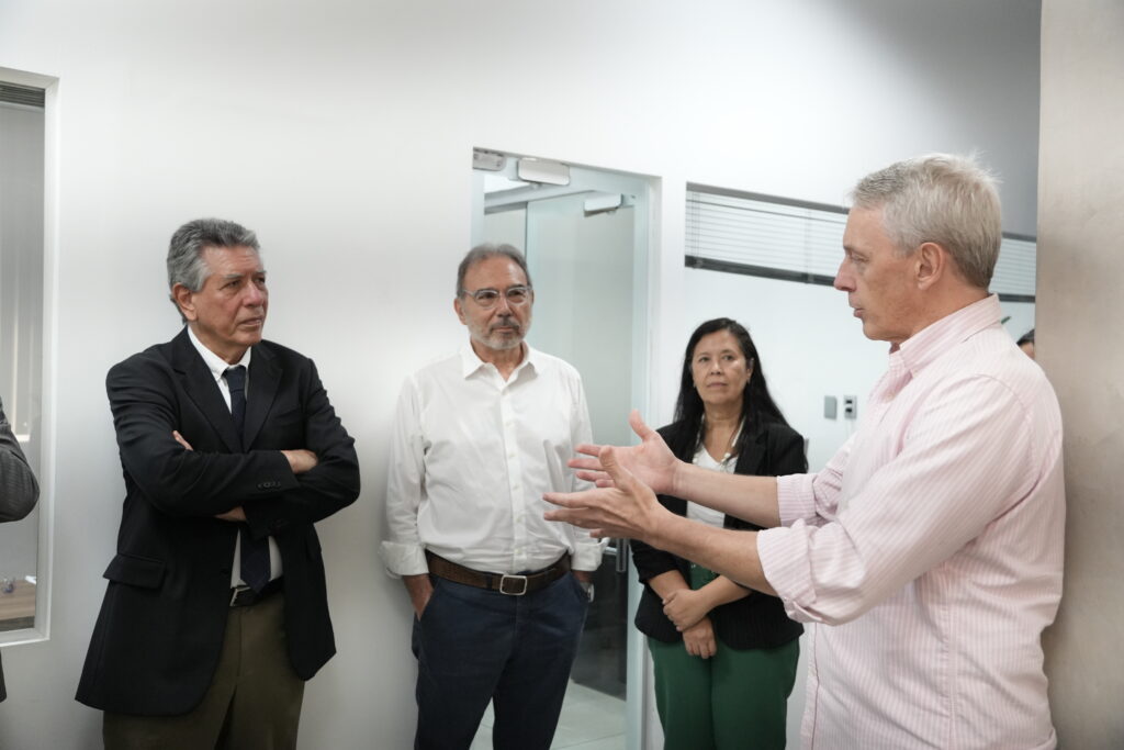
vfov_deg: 35.5
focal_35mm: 38
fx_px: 1171
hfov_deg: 51.3
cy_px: 375
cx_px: 562
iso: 1600
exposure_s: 1/200
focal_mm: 25
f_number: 2.8
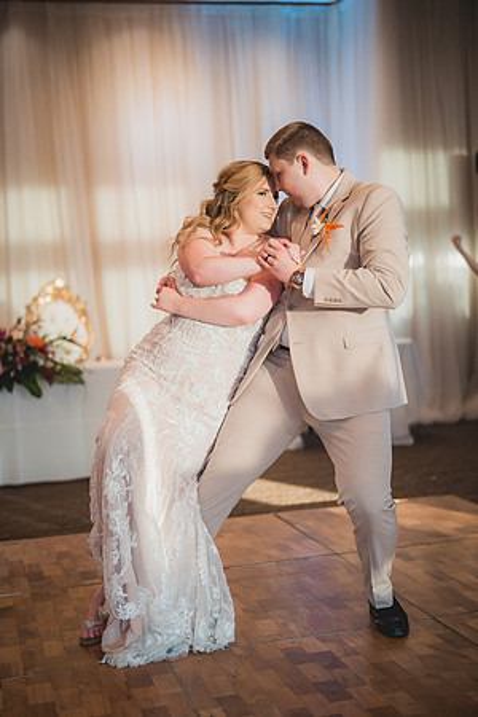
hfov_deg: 27.0
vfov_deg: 39.6
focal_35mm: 50
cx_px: 239
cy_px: 358
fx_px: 996
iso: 1250
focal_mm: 50
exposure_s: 1/1600
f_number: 1.4
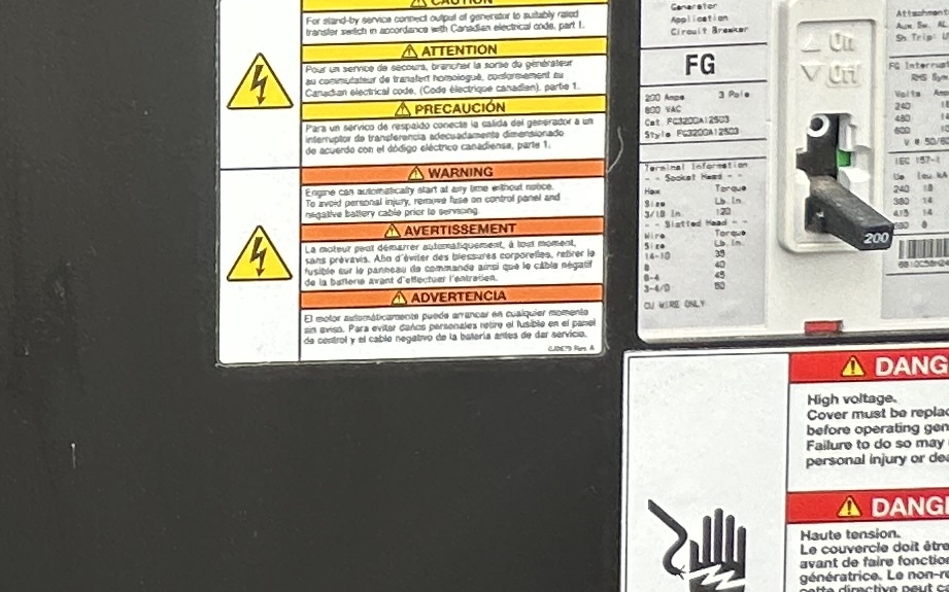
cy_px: -221
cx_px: -486
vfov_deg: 18.3
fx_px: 1681
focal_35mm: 65
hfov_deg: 24.4
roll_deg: +2.7
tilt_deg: -4.4
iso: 40
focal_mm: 2.22
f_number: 2.2
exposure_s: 1/138
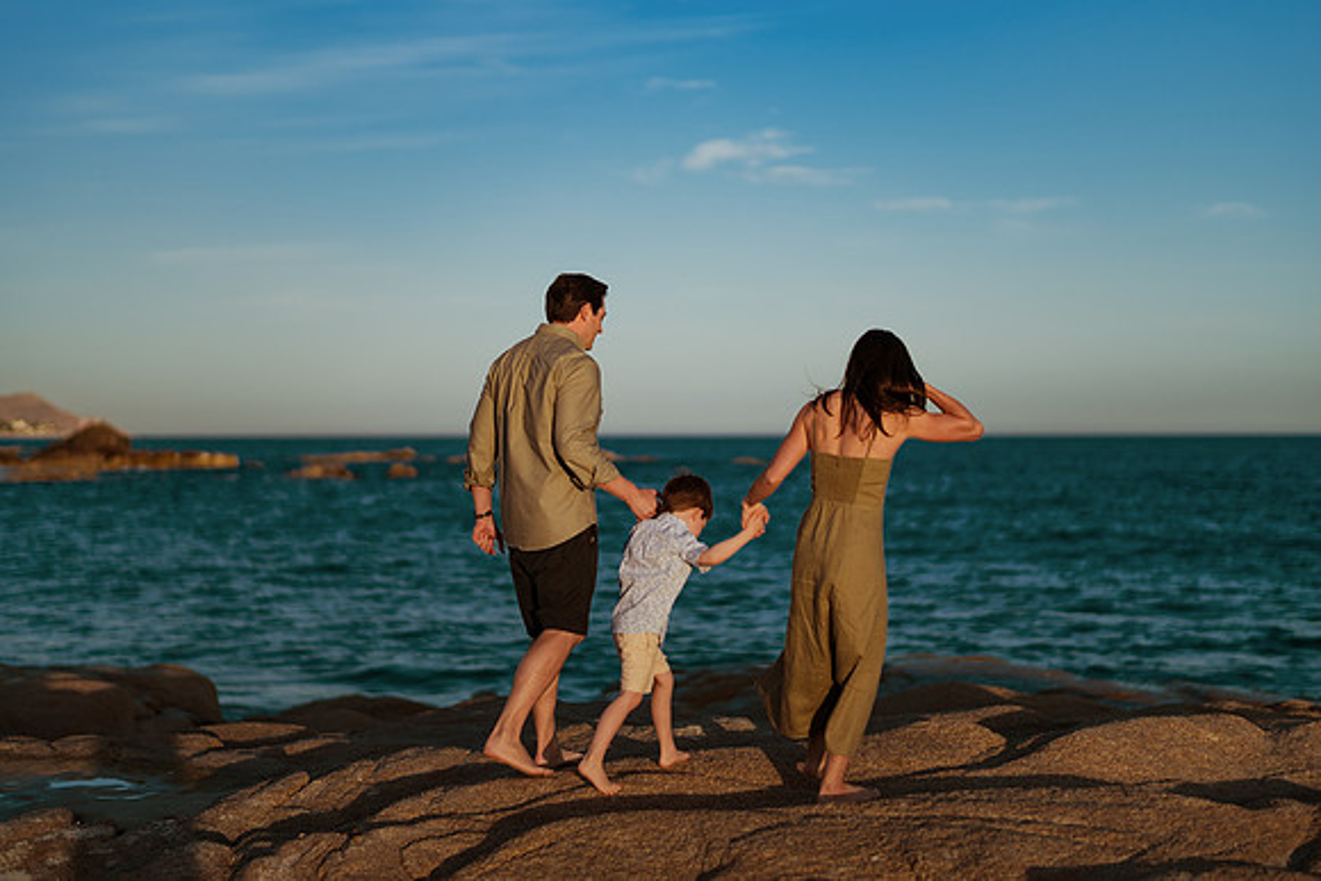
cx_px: 660
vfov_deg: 23.4
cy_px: 440
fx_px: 2129
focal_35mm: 58
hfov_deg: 34.5
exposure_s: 1/8000
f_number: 1.6
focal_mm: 58
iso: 100
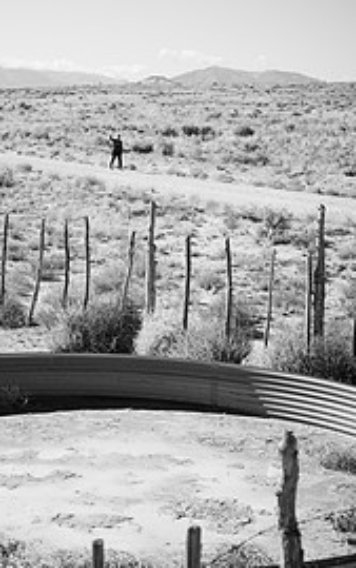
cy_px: 204
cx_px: 82
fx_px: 1225
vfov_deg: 26.0
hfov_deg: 16.4
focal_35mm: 79
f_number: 2.8
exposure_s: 1/1600
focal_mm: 46.5
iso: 80
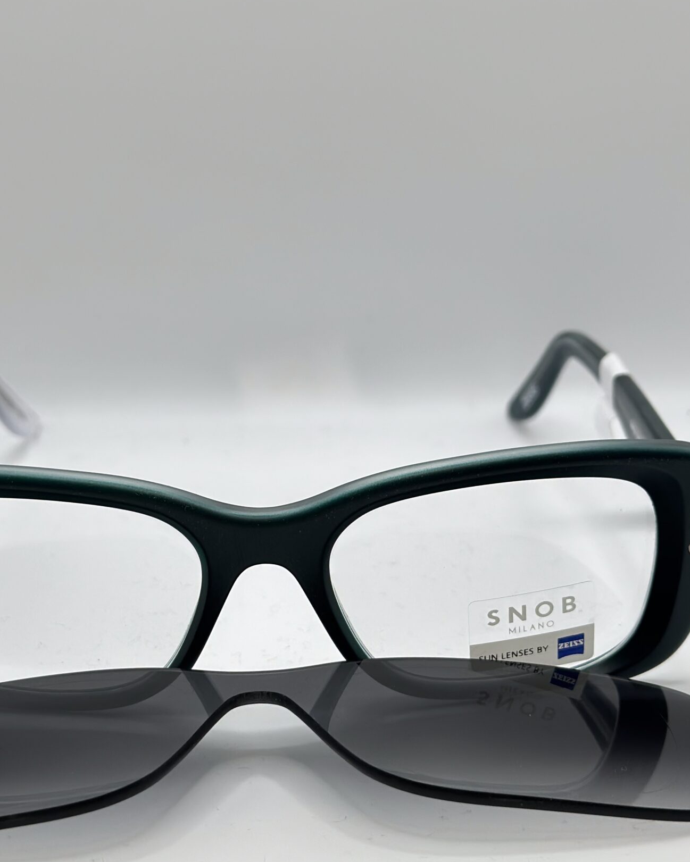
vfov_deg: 25.7
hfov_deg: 20.7
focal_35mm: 74
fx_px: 1889
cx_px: 263
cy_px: 428
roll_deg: +0.0
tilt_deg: -31.7
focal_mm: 6.86
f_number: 1.78
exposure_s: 1/577
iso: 80
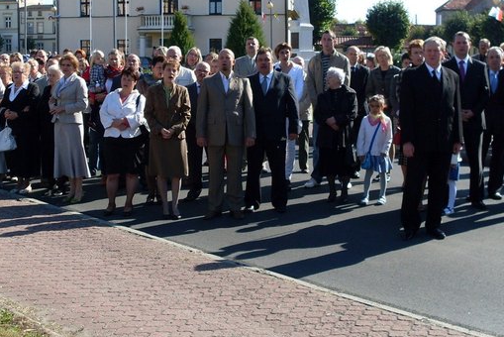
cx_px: 255
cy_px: 121
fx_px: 910
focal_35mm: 65
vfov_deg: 20.9
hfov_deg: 30.9
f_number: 3.1
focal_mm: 8.1
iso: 80
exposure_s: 1/750
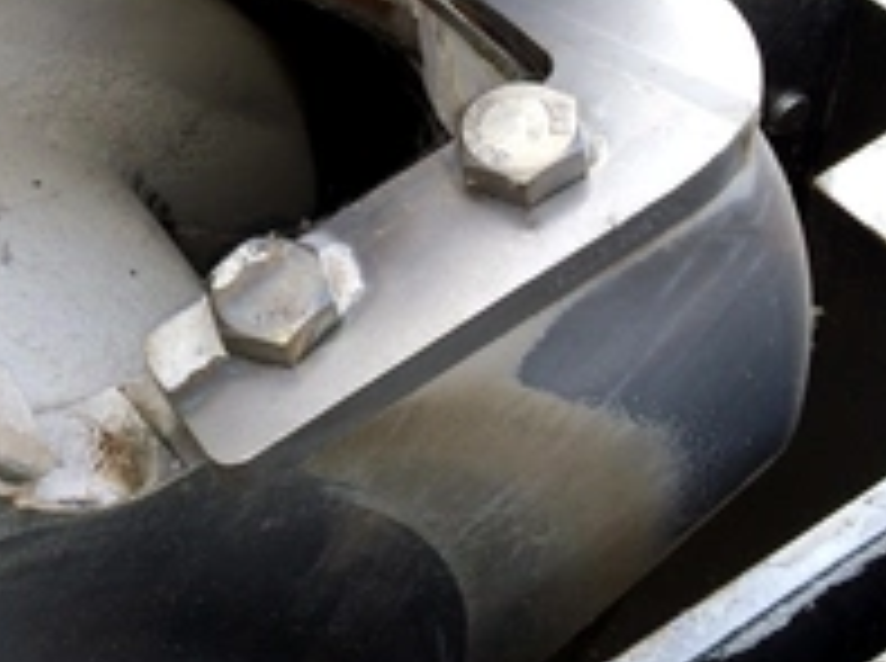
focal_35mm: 59
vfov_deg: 24.2
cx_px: 36
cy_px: 104
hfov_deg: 30.8
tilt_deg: -44.9
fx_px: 1507
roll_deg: +27.4
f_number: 2.2
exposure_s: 1/912
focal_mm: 4.15
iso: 32
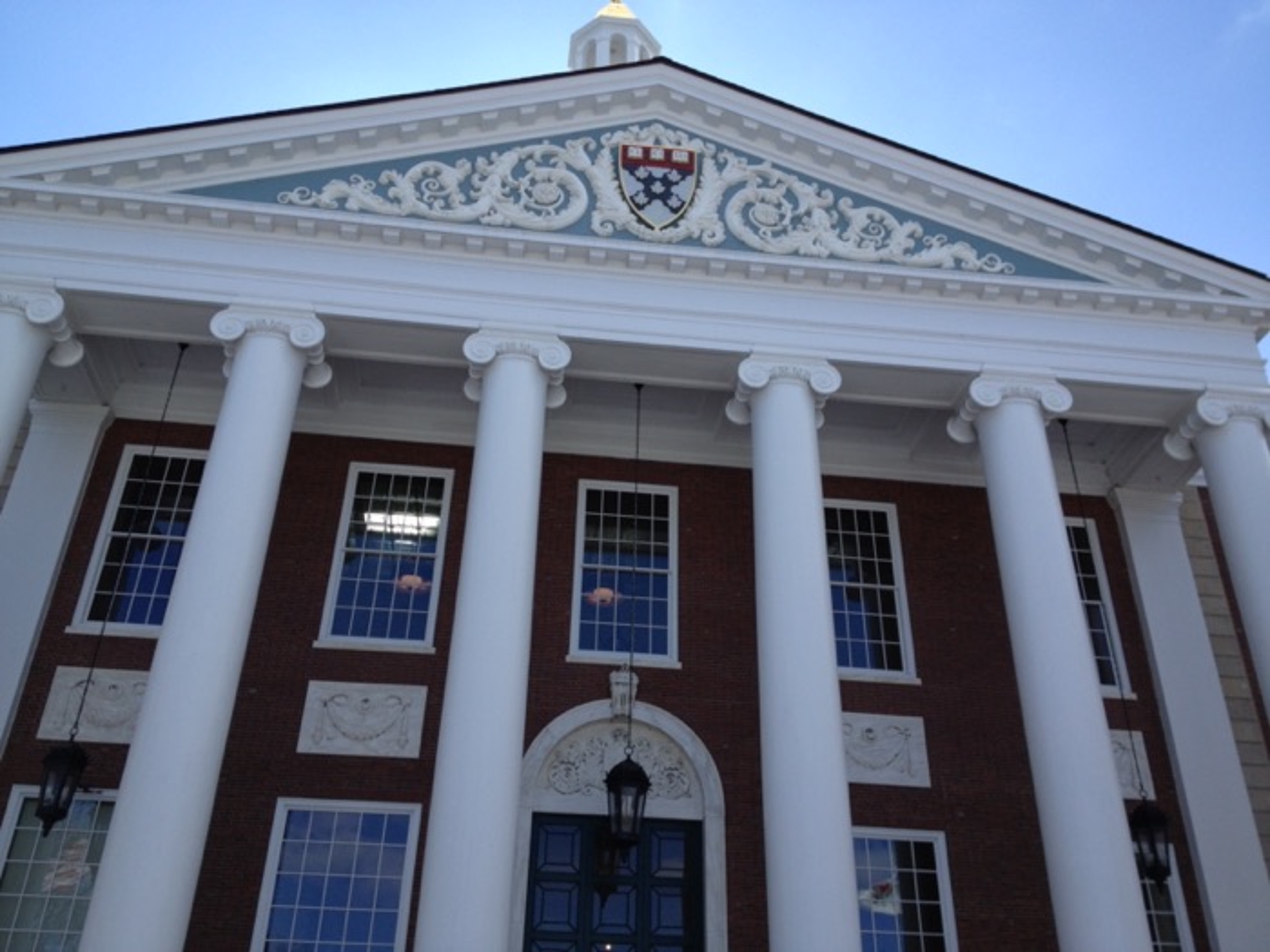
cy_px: 476
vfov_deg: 40.7
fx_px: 1284
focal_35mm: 35
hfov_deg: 52.6
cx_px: 635
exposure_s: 1/1151
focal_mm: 4.28
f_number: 2.4
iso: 50
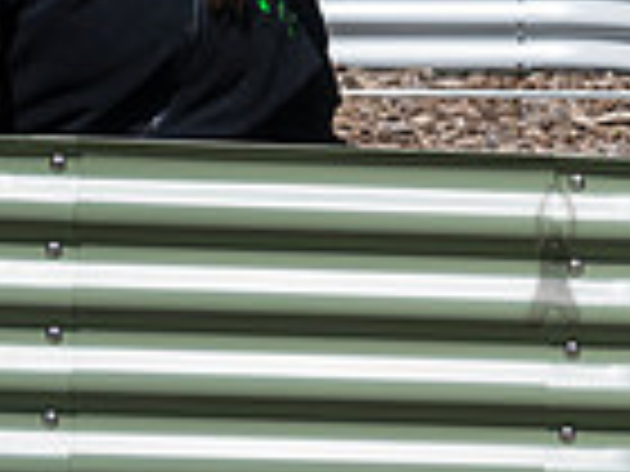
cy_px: -184
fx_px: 2530
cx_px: 549
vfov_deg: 10.4
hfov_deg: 14.1
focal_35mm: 139
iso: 100
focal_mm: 35
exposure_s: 1/2000
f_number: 3.5
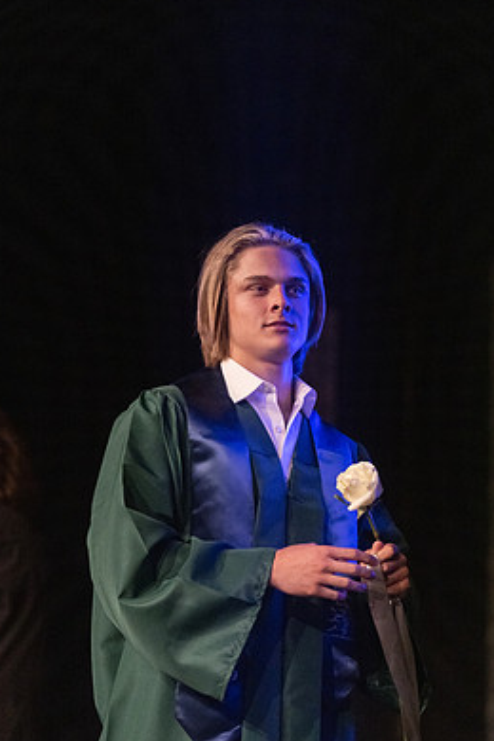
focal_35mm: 136
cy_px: 414
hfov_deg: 10.1
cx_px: 272
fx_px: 2799
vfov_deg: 15.1
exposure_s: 1/1000
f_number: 2.8
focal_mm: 118
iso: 16000
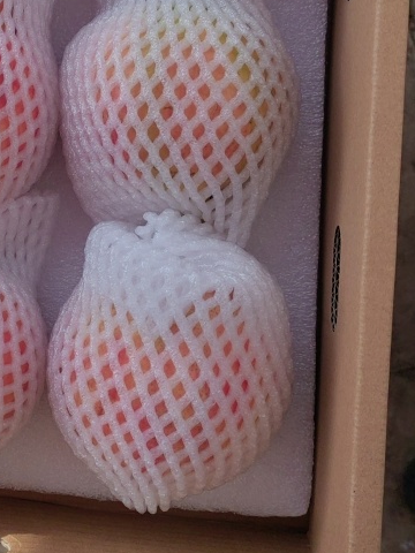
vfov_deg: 32.0
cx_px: 3
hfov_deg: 23.4
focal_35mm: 60
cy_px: 206
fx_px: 959
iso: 50
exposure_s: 1/2611
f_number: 1.9
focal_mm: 5.52
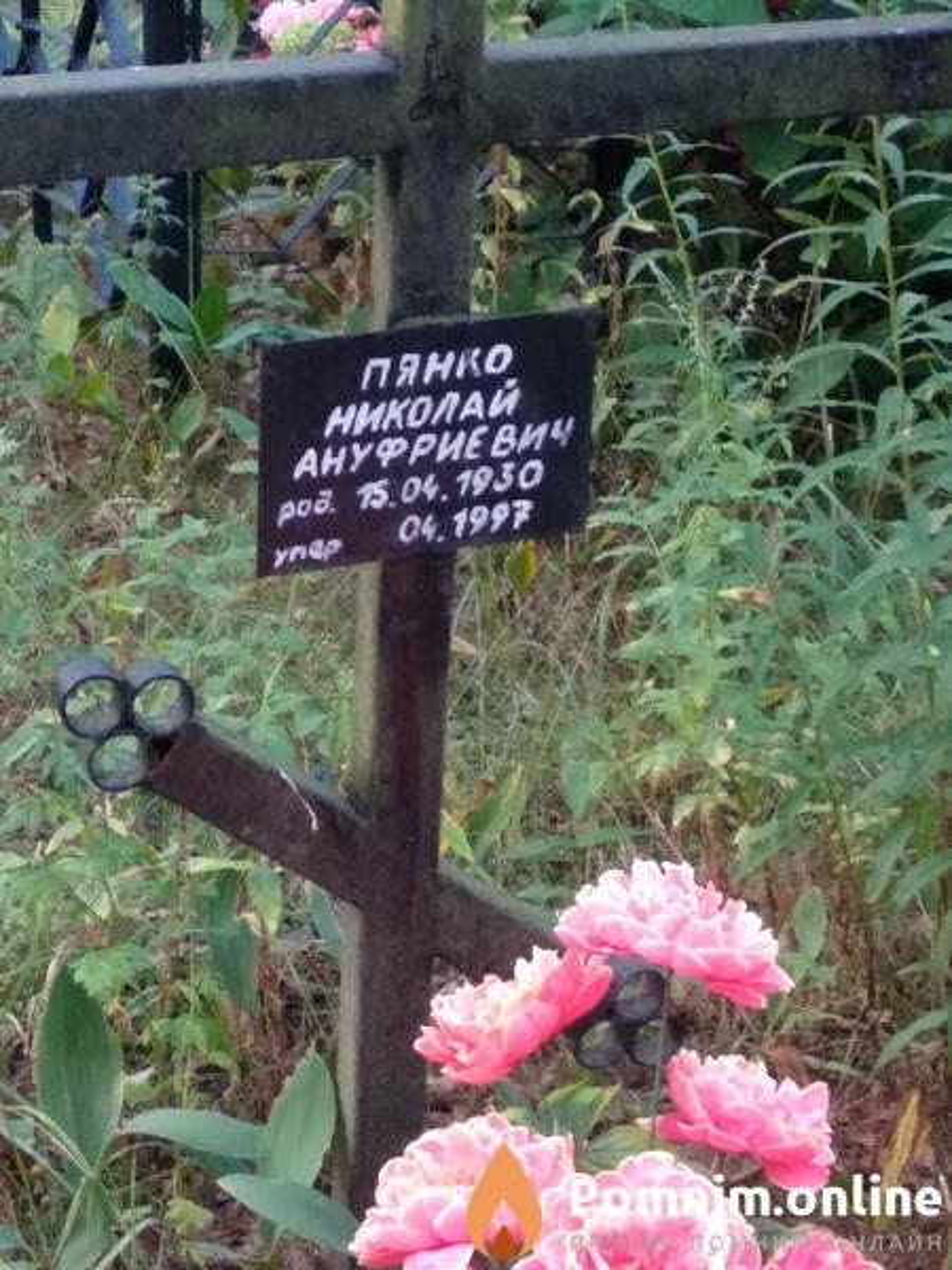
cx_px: 476
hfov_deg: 53.1
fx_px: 953
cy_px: 635
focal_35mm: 26
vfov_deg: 67.3
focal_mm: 3.81
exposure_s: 1/24
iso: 800
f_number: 2.2
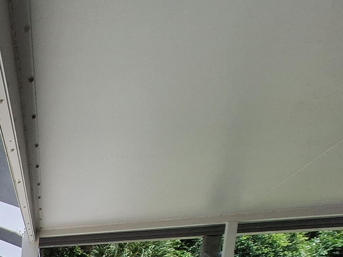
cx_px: -163
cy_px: 371
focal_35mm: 39
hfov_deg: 29.8
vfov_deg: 27.4
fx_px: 386
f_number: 2.2
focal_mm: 1.74
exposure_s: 1/1244
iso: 40
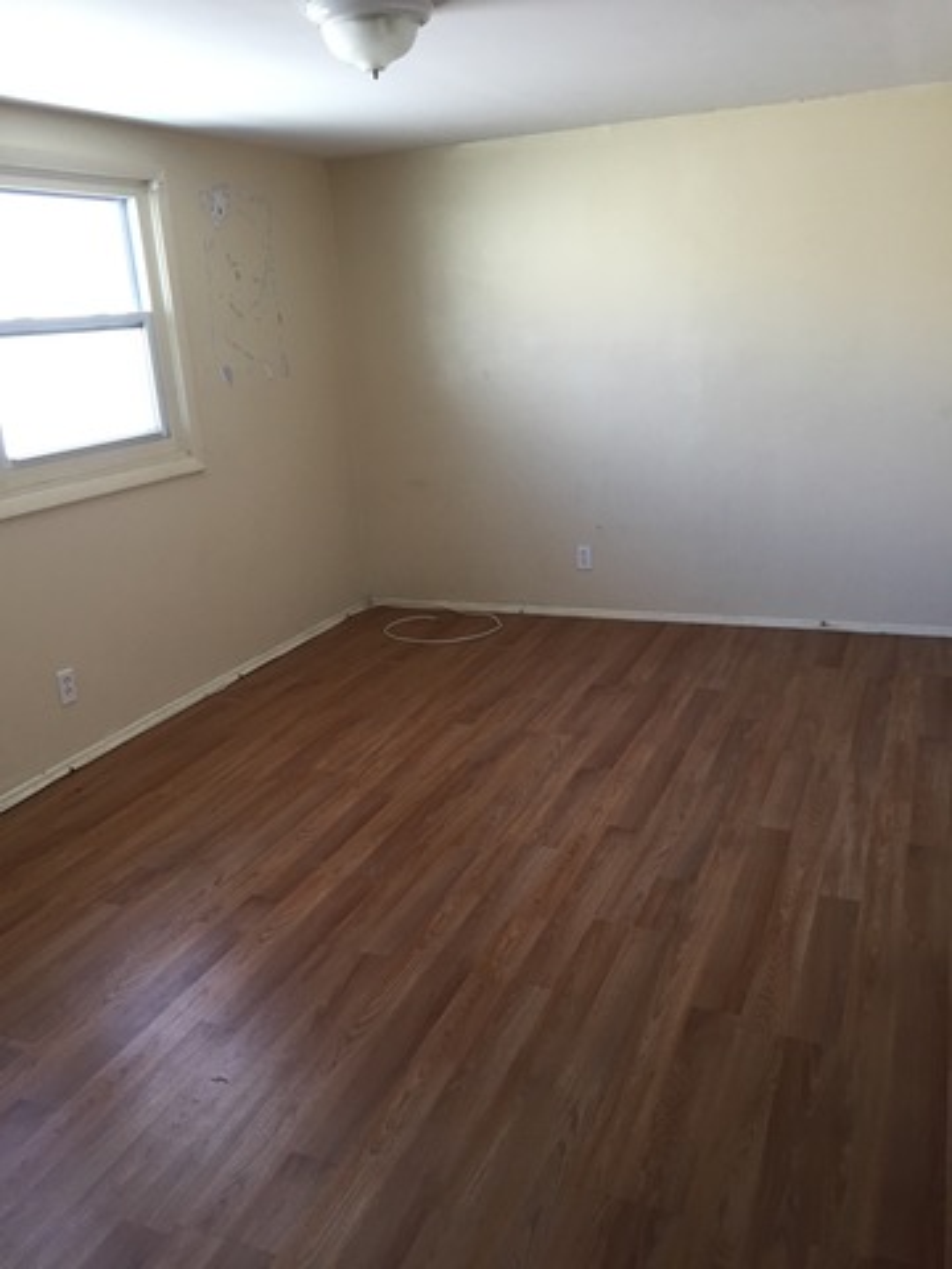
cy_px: 634
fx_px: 1063
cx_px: 476
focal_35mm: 29
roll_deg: +1.9
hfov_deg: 48.2
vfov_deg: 61.7
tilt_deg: -16.2
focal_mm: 4.15
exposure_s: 1/30
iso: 50
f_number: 2.2
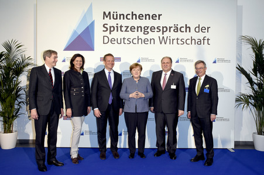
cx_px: 132
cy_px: 88
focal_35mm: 34
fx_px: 253
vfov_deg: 38.3
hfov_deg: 55.1
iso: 1600
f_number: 6.3
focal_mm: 23
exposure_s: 1/160
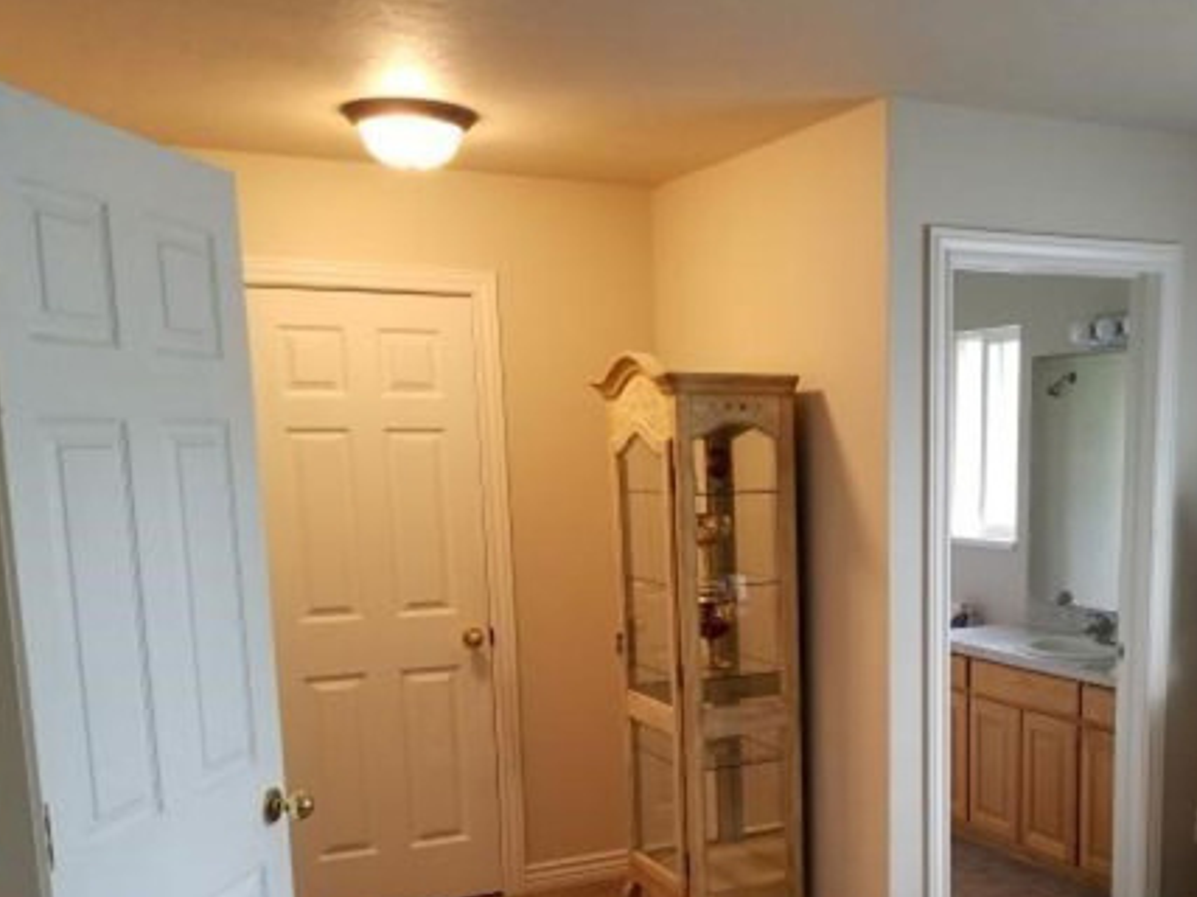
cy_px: 664
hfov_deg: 46.4
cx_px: 875
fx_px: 1348
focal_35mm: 39
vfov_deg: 36.0
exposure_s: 1/40
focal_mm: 4.3
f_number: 1.7
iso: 160
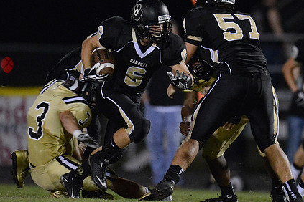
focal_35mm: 549
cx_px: 183
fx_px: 4636
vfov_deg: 2.5
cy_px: 94
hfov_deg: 3.8
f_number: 2.8
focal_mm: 400
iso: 12800
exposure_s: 1/640
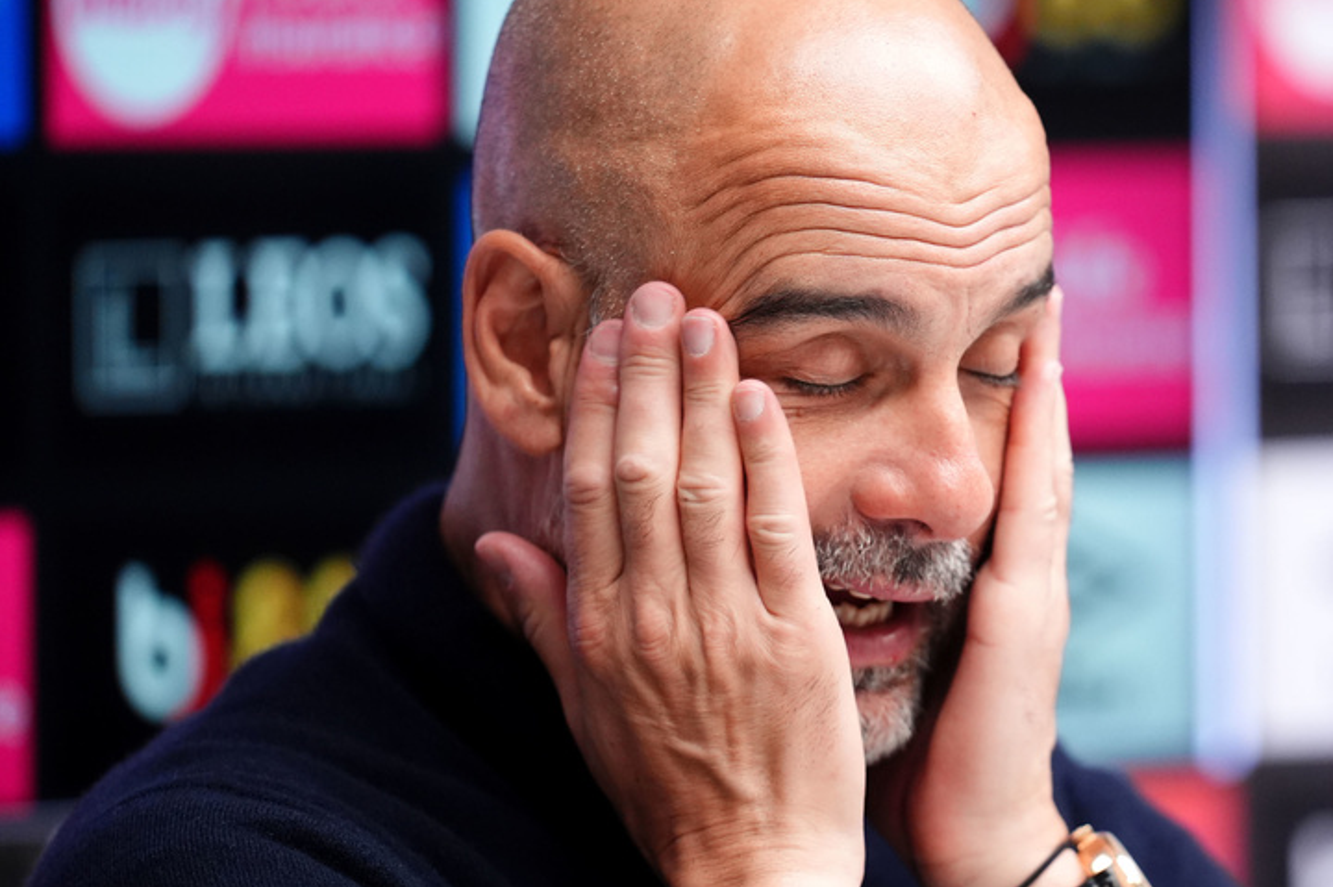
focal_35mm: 569
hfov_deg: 3.6
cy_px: 456
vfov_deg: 2.4
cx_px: 889
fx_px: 21054
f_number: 2.8
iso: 3200
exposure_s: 1/640
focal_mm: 400
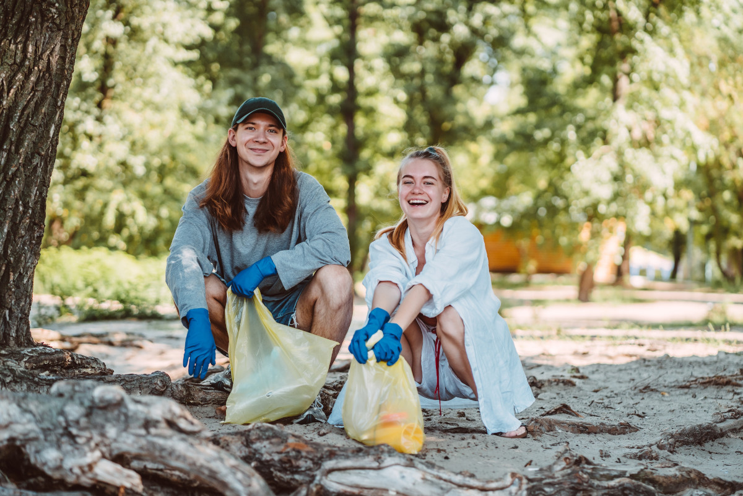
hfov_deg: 23.9
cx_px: 372
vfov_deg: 16.1
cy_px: 248
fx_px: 1754
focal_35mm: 85
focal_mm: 85
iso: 250
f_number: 2.5
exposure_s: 1/1600
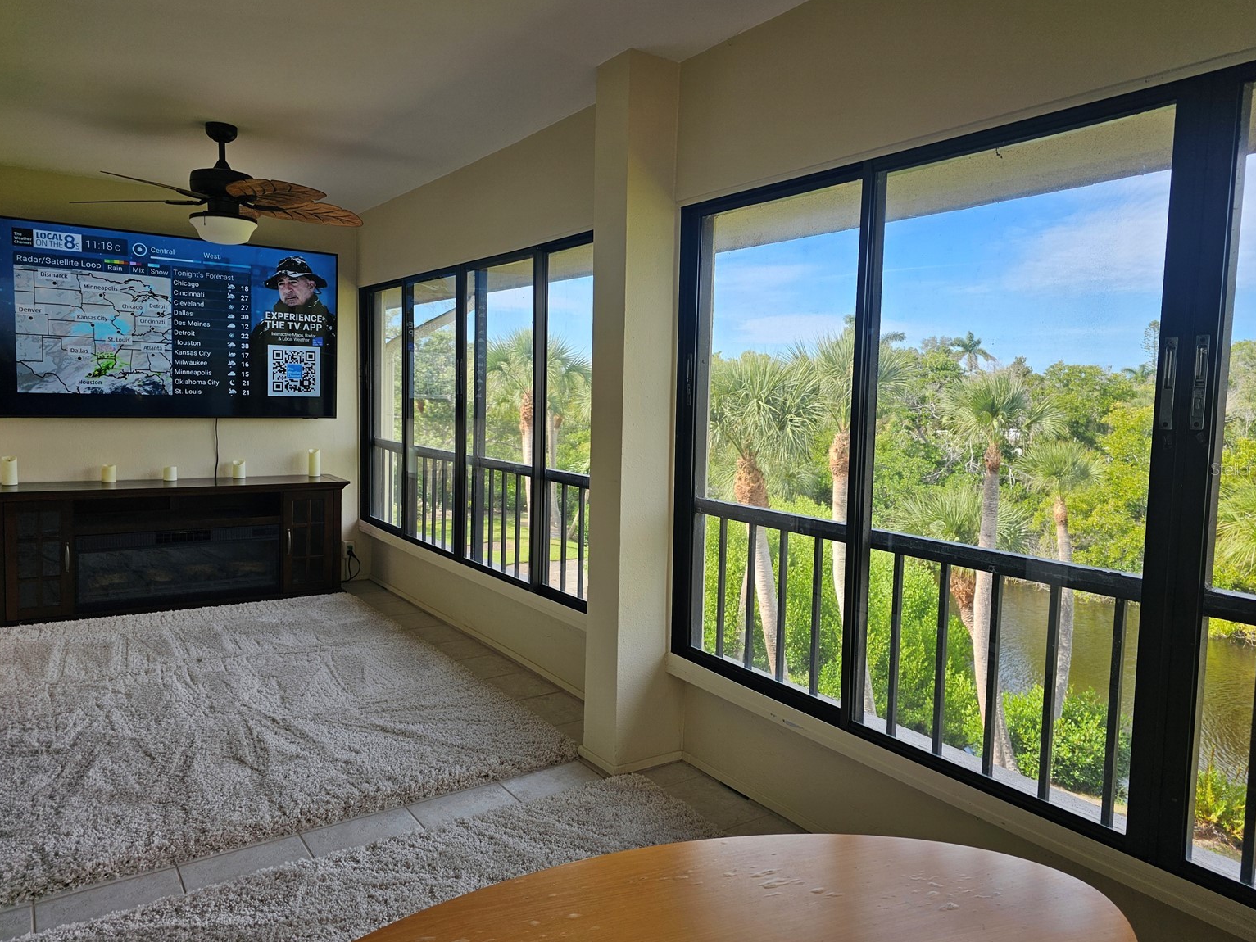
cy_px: 469
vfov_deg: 56.8
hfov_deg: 71.6
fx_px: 871
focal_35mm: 24
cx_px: 633
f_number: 1.7
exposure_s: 1/125
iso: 10
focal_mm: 6.3
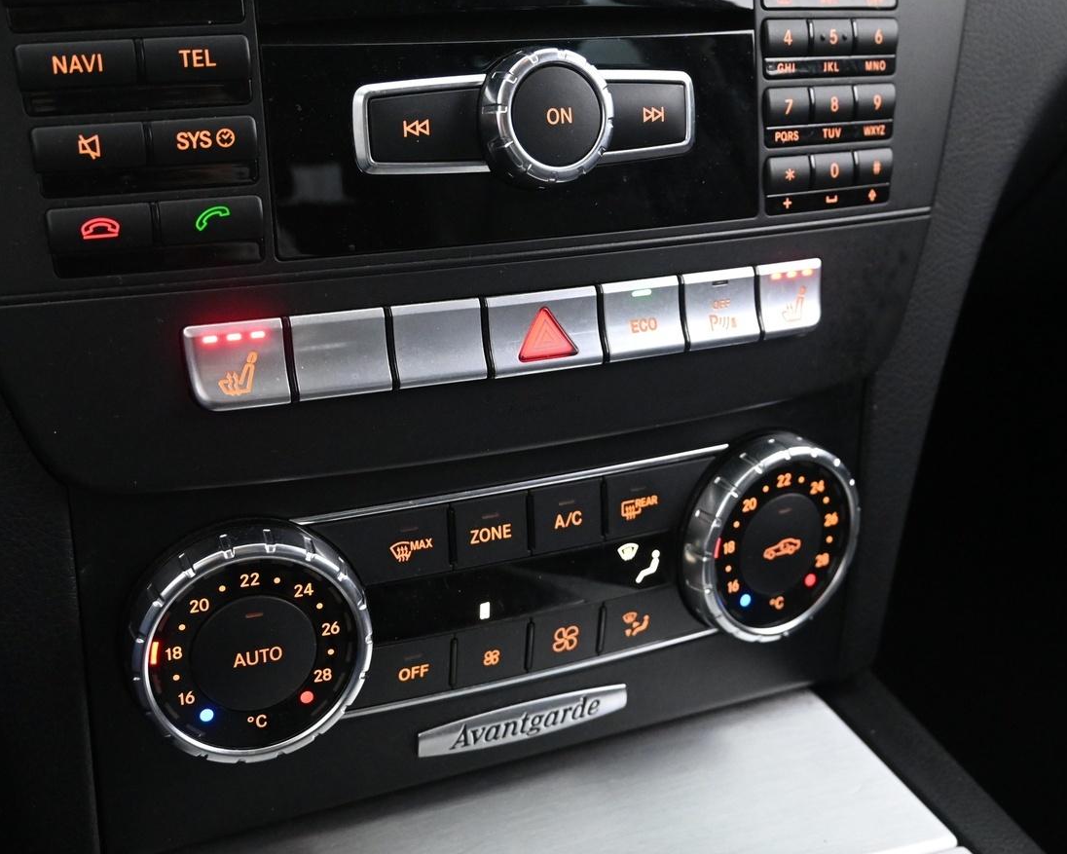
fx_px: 1380
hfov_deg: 42.2
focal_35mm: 44
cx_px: 475
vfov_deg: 34.3
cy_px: 367
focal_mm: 21
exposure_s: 1/15
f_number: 4
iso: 3200
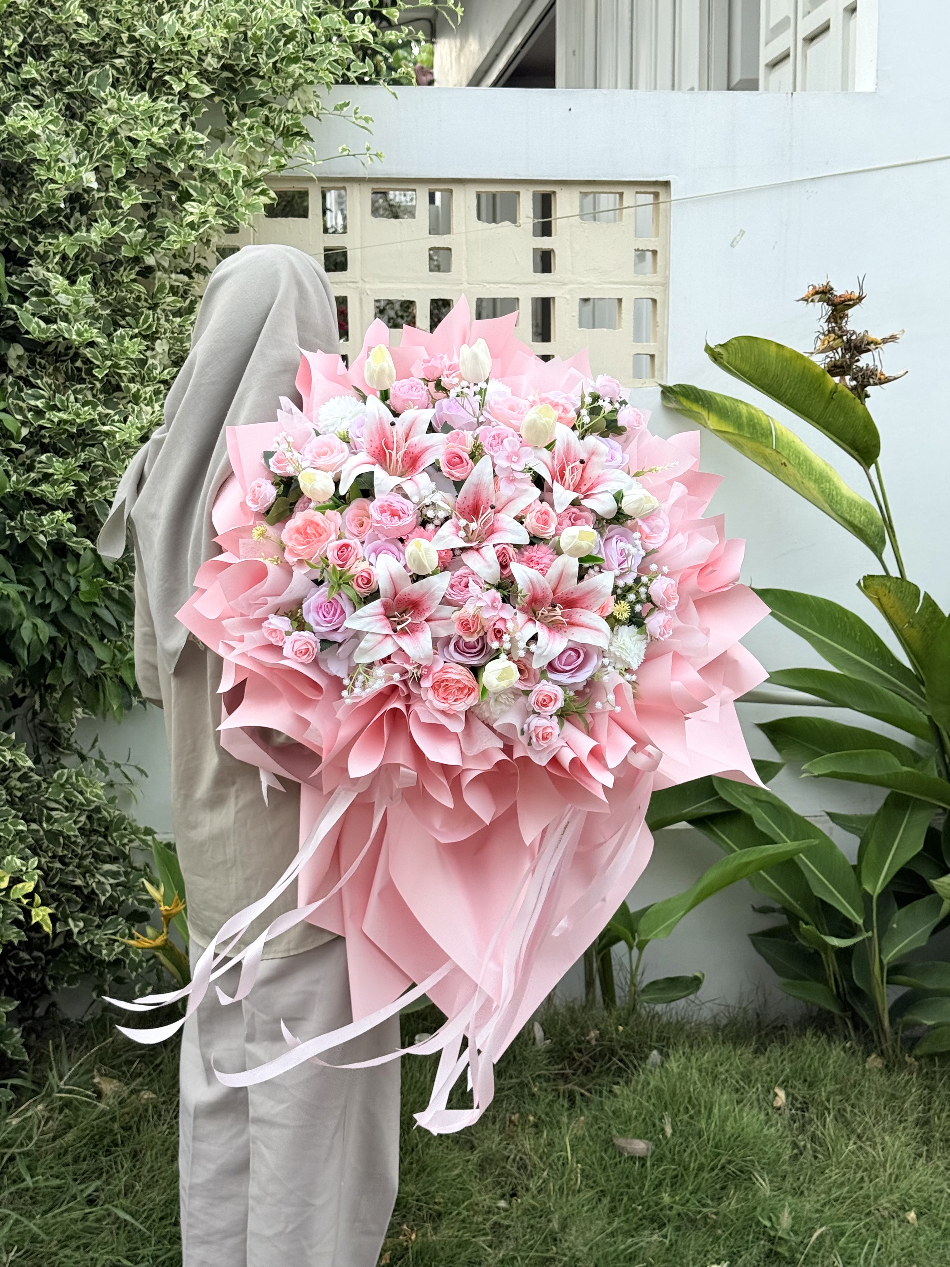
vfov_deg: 39.7
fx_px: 1756
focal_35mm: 48
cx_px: 475
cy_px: 634
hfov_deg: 30.3
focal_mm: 6.76
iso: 64
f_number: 1.78
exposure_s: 1/1484
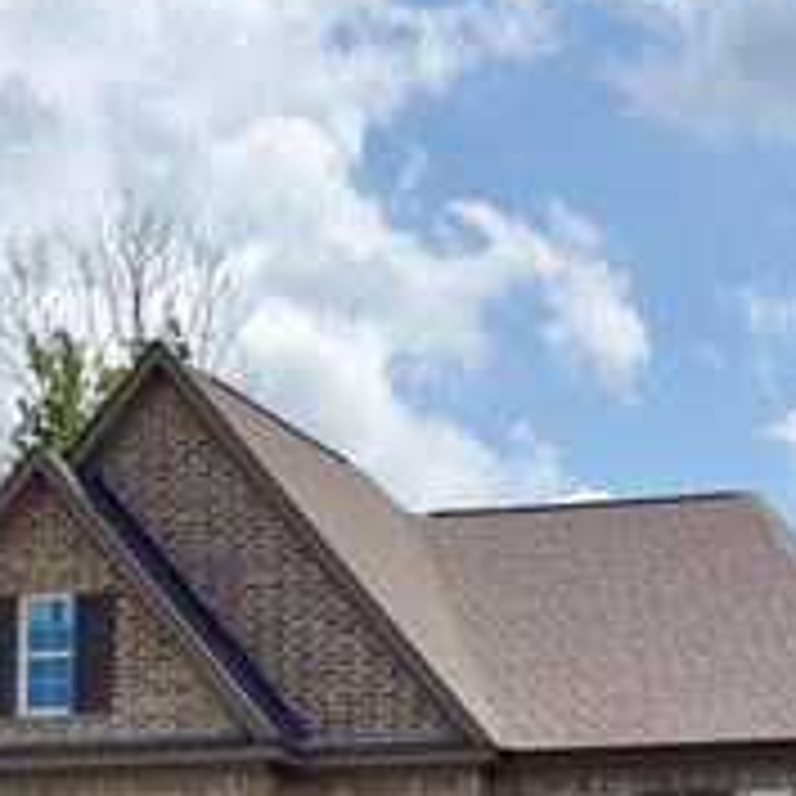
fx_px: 2211
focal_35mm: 85
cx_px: 724
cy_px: 780
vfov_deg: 19.8
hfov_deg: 20.0
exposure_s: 1/6329
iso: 64
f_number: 1.78
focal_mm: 6.76
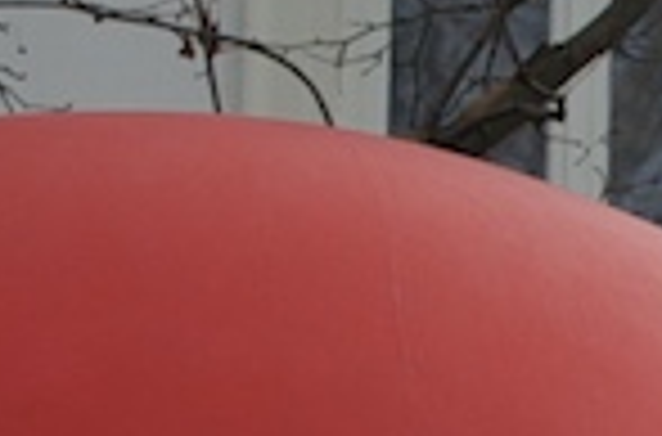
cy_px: 1175
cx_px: 1549
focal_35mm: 574
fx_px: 10530
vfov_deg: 2.4
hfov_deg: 3.6
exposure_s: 1/250
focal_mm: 55
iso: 200
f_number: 5.6
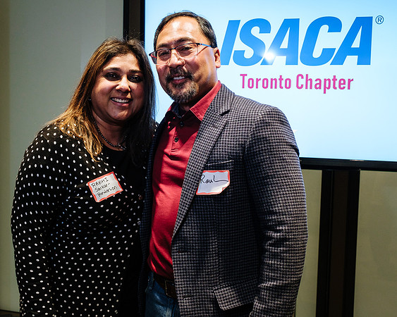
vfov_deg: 36.2
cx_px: 175
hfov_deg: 44.4
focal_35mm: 41
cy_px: 145
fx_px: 485
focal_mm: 22
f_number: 4
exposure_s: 1/60
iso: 640
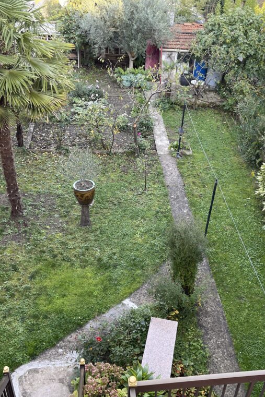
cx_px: 151
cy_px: 199
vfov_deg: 54.4
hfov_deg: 37.8
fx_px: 387
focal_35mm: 35
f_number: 1.6
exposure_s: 1/121
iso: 50
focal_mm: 5.1
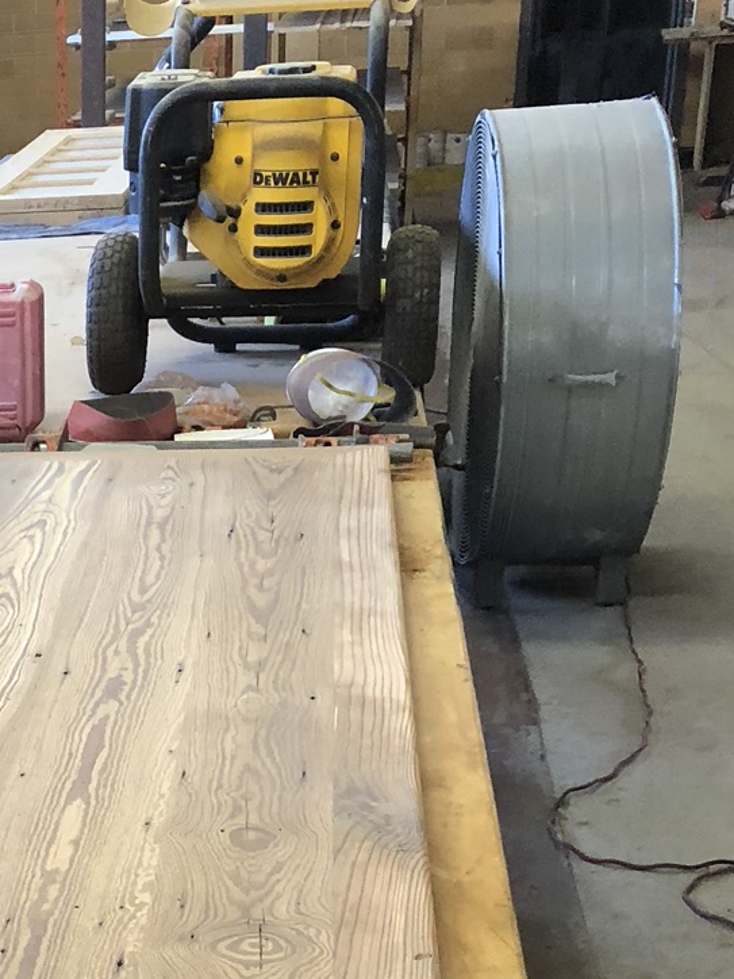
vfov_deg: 23.0
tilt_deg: -23.4
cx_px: -249
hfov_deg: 16.8
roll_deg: +3.9
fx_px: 2318
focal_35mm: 82
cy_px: 960
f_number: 1.8
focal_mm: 3.99
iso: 40
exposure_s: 1/30
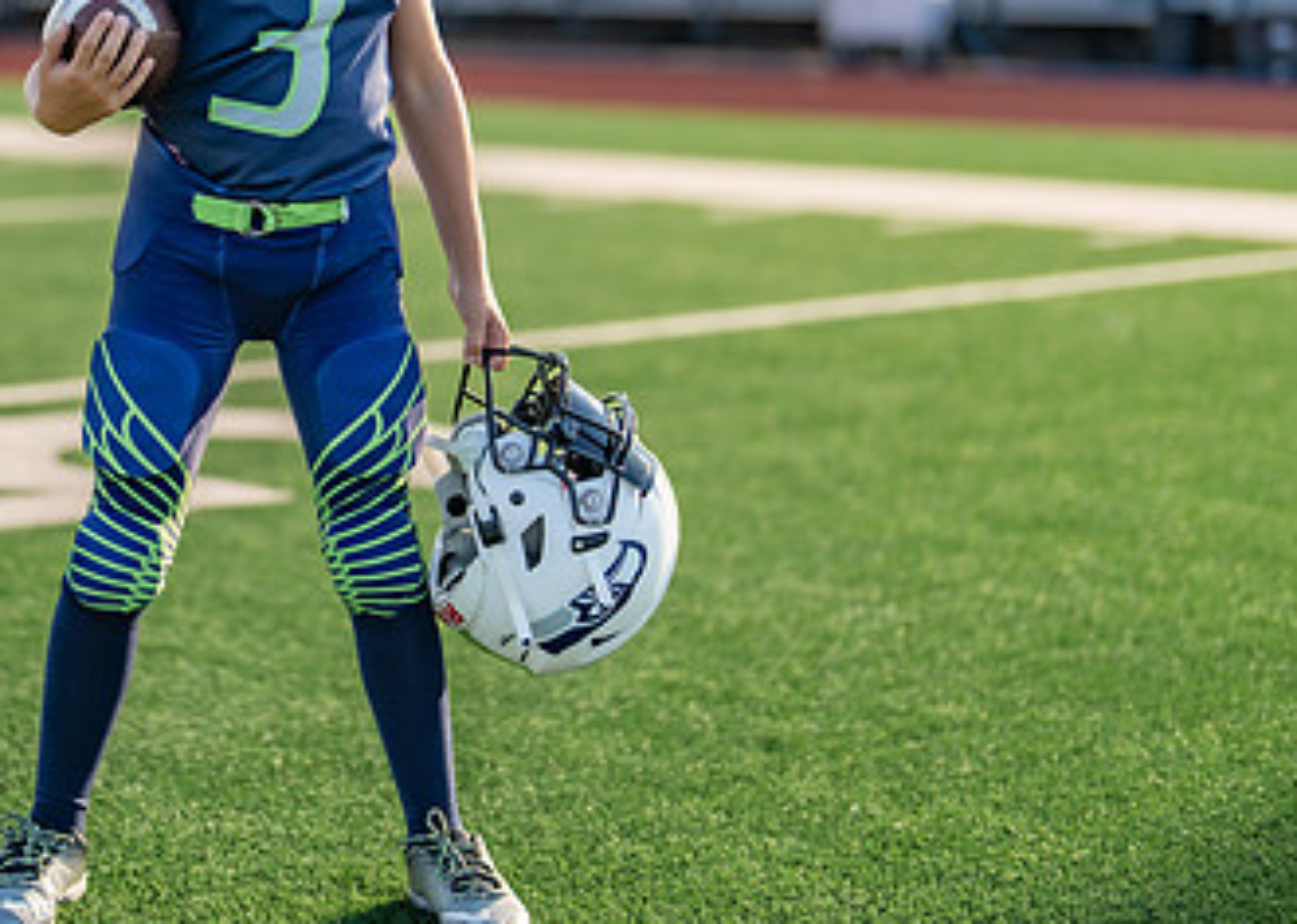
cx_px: 313
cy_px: 223
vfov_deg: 15.3
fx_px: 3424
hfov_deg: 21.3
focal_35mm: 93
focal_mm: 50
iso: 100
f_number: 1.2
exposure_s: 1/4000
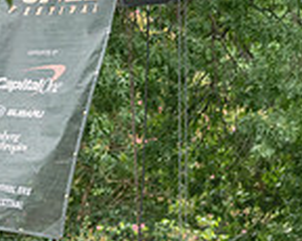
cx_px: 602
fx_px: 4662
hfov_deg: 3.7
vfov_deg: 3.0
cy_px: 269
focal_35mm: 522
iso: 2000
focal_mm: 135
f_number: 5
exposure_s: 1/200
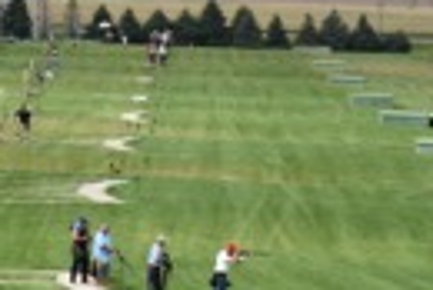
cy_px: -17
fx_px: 3504
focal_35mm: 291
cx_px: -233
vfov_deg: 4.7
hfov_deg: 7.0
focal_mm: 42
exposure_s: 1/500
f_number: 8
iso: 140
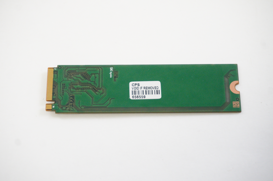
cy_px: 90
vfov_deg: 18.5
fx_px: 557
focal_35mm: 74
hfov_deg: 27.5
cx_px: 136
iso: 3200
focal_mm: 49
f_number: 5.6
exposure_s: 1/100
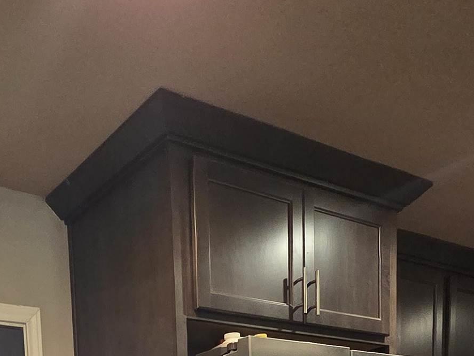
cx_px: 132
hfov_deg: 41.1
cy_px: 596
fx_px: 616
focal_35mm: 45
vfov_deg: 22.8
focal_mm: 2.2
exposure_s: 1/60
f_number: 2.2
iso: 500
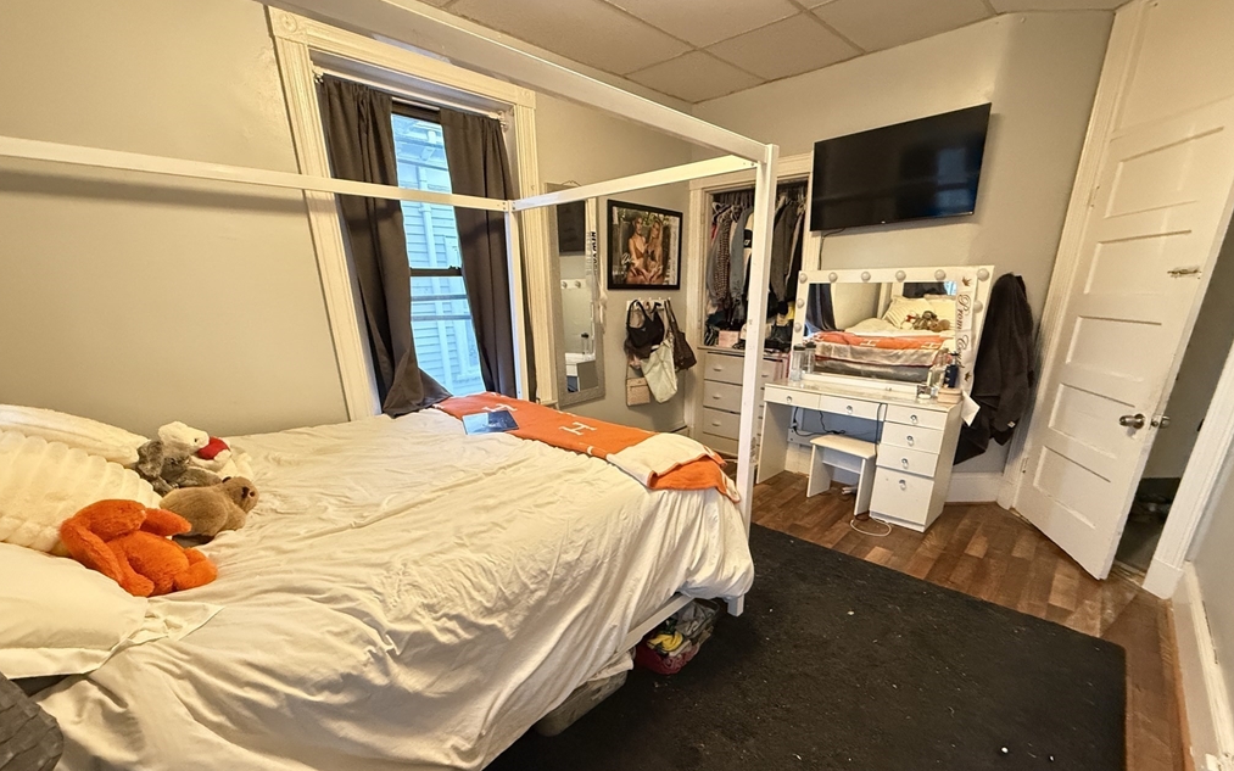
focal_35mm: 15
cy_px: 457
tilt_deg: -18.1
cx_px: 615
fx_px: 504
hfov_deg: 101.5
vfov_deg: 74.1
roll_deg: +1.2
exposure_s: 1/40
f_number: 2.2
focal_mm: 2.22
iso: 1000
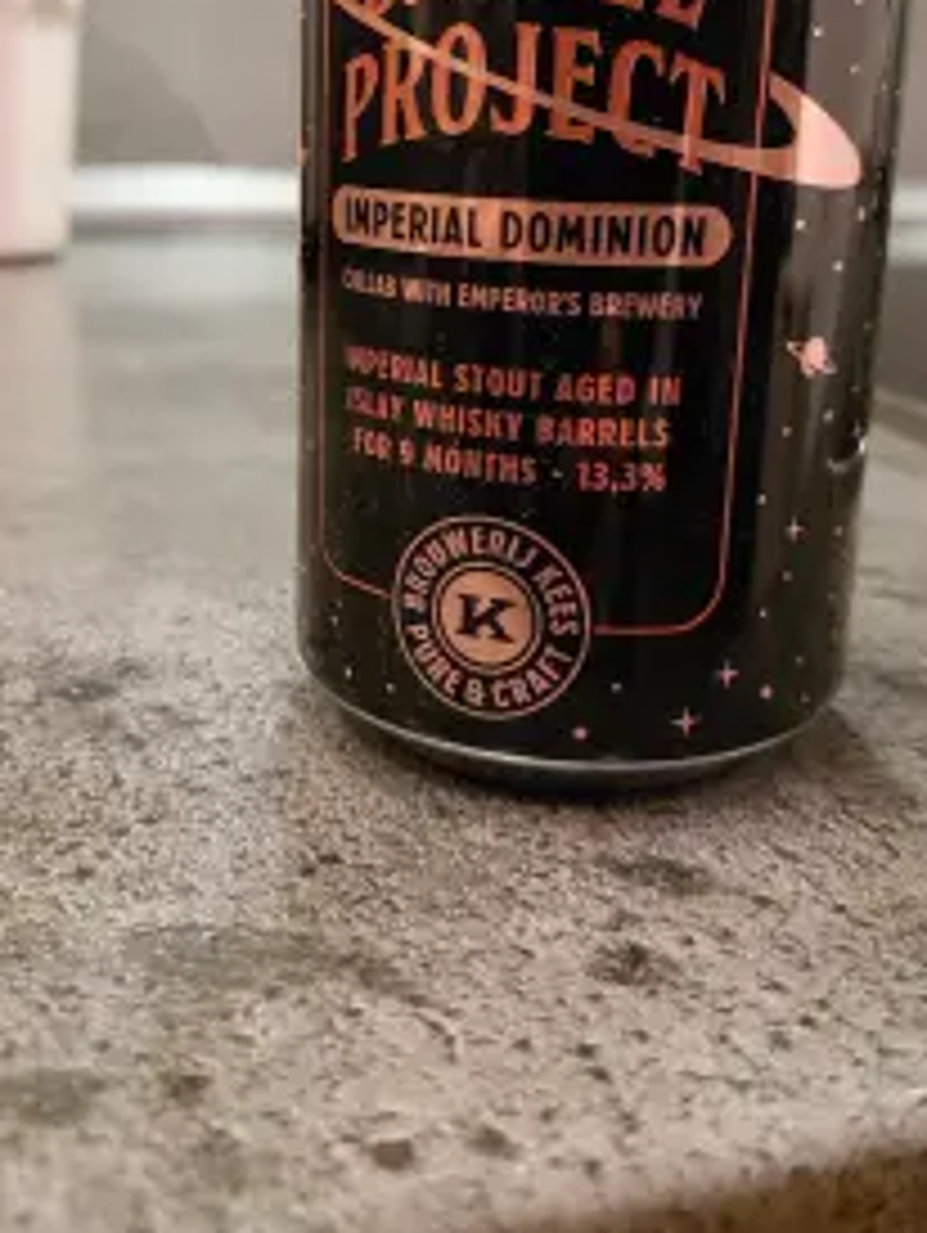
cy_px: 382
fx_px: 1248
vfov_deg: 51.3
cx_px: 423
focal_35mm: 35
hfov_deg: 40.7
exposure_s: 1/25
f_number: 1.8
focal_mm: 5.23
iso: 1600
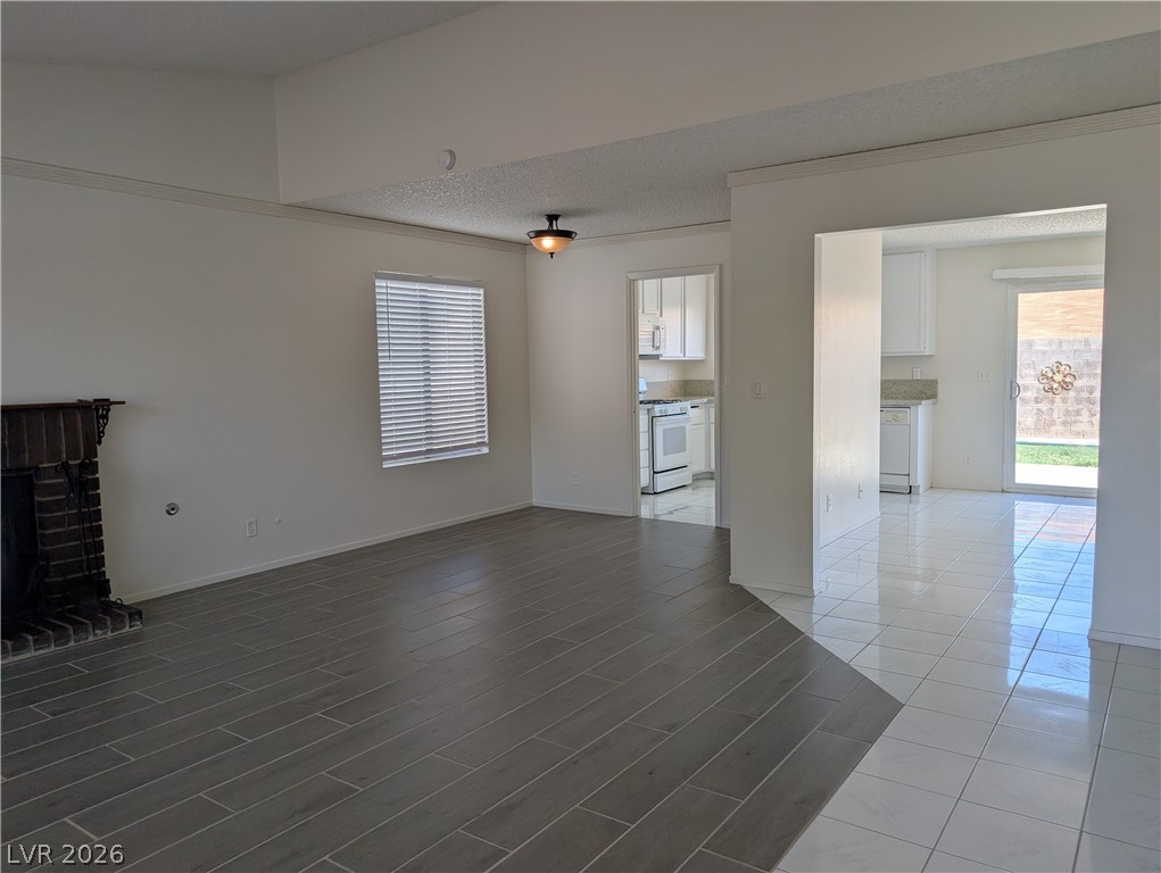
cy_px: 436
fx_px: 806
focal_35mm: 24
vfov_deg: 56.9
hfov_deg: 71.5
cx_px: 580
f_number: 1.68
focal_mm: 6.9
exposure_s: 1/263
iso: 24
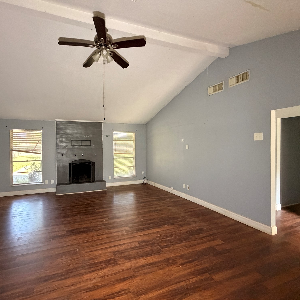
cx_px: 124
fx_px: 167
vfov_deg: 84.0
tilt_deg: -0.2
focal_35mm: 17
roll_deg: +1.0
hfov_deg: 83.2
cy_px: 148
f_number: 2.2
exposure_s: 1/60
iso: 1000
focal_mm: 2.22
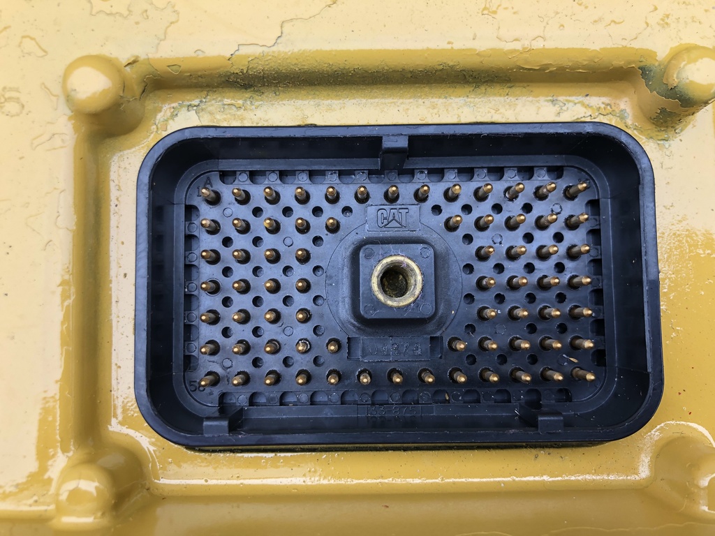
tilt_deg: -86.1
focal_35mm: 28
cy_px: 268
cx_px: 358
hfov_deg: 63.4
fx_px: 578
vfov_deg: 49.7
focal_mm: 4
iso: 40
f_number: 1.8
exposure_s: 1/120
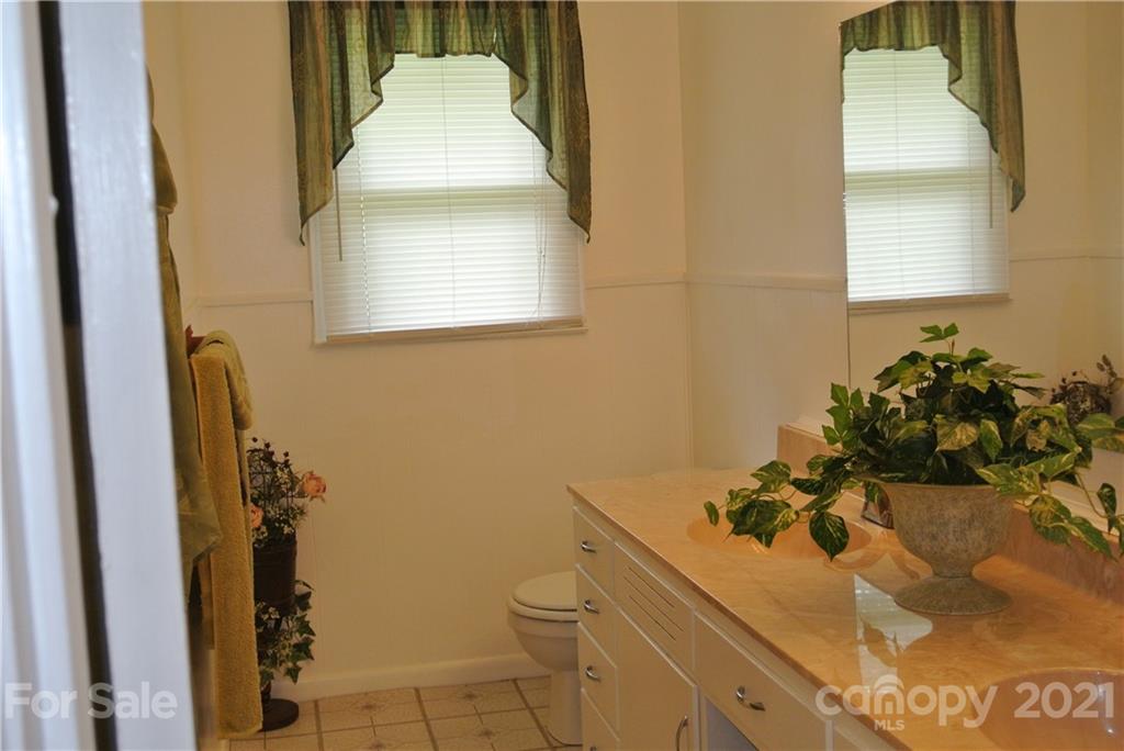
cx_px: 562
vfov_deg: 31.9
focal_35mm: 42
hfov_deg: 46.4
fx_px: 1312
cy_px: 376
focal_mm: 15.7
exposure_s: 1/60
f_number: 4.2
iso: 360
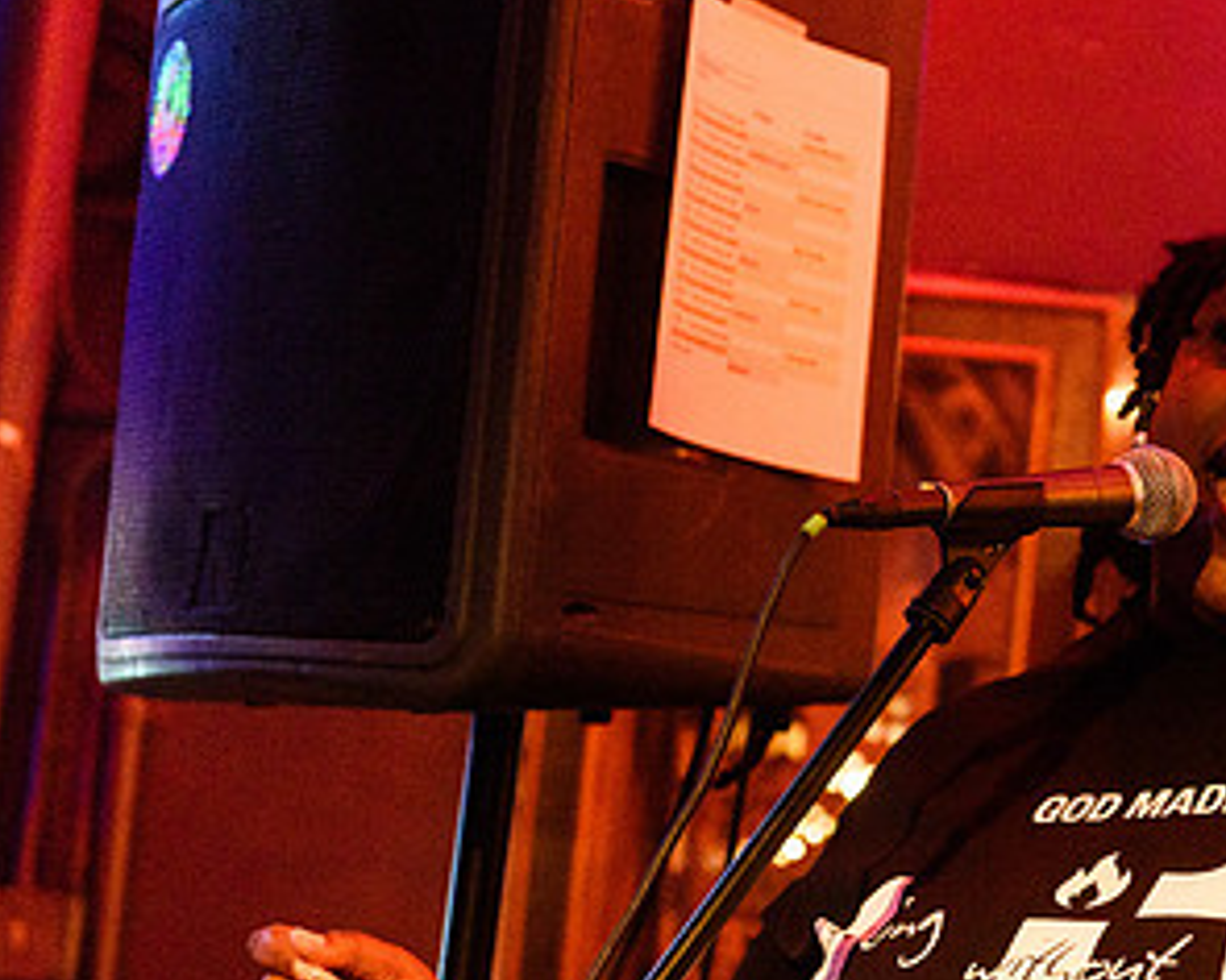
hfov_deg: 17.6
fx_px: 3882
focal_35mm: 107
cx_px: 1201
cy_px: 612
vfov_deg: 14.4
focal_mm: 58
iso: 3200
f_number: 3.2
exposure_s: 1/100
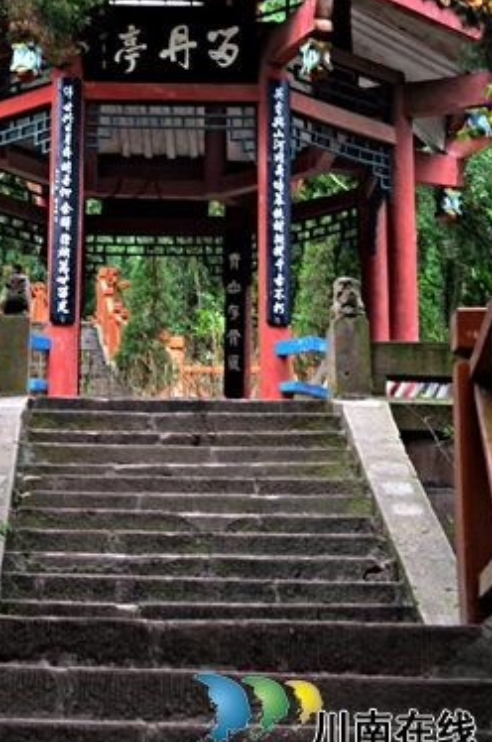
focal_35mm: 106
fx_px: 2181
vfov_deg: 19.0
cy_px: 106
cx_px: 56
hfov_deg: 12.8
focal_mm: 35
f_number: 6.3
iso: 100
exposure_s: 1/8
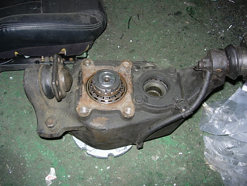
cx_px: 124
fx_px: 271
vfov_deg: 37.7
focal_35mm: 38
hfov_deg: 49.0
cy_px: 93
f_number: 2.8
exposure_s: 1/64
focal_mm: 7.8
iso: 79
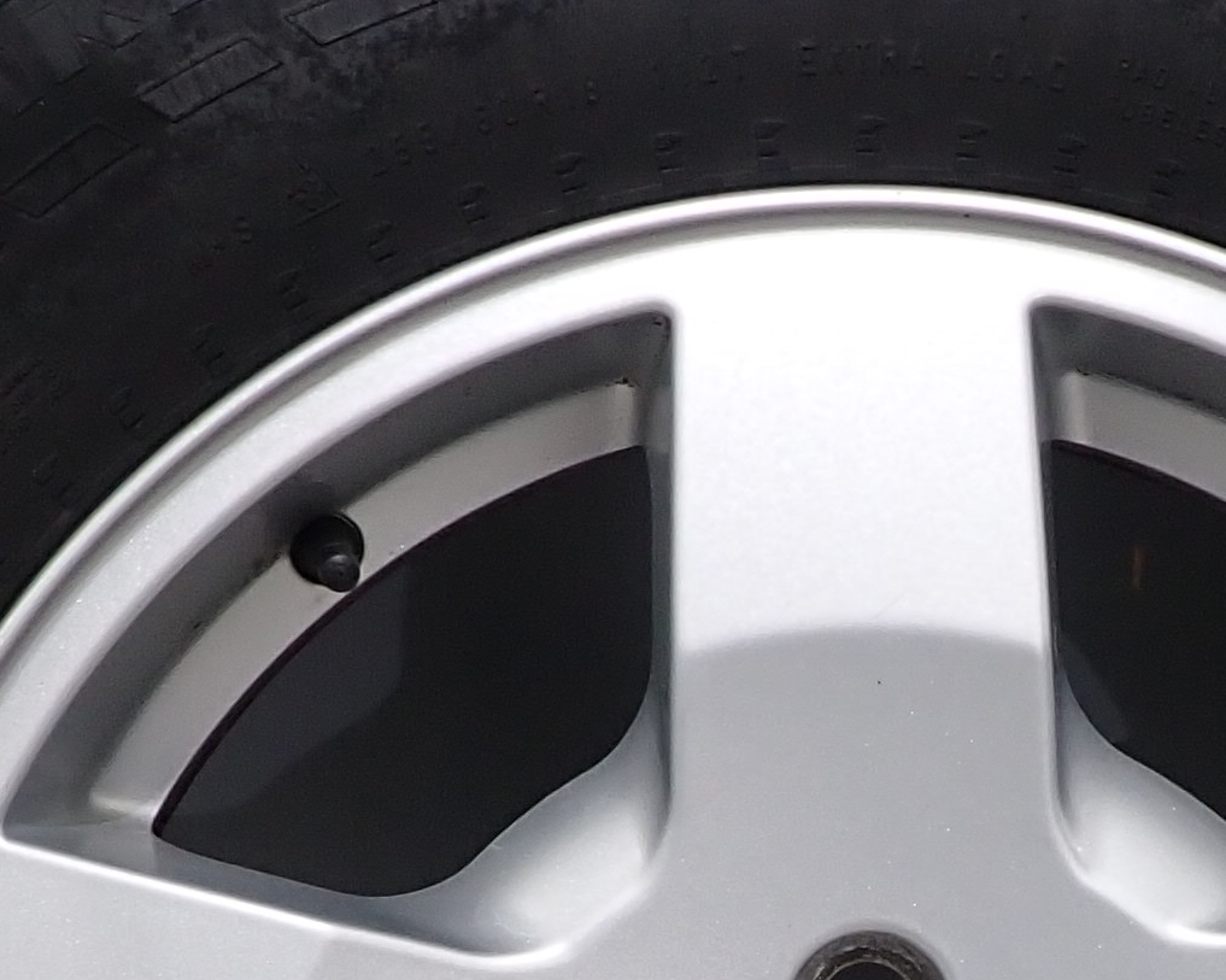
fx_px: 3482
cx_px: 1043
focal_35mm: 96
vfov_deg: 15.3
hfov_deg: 19.7
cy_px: 1240
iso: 160
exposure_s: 1/60
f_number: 2
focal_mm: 4.5
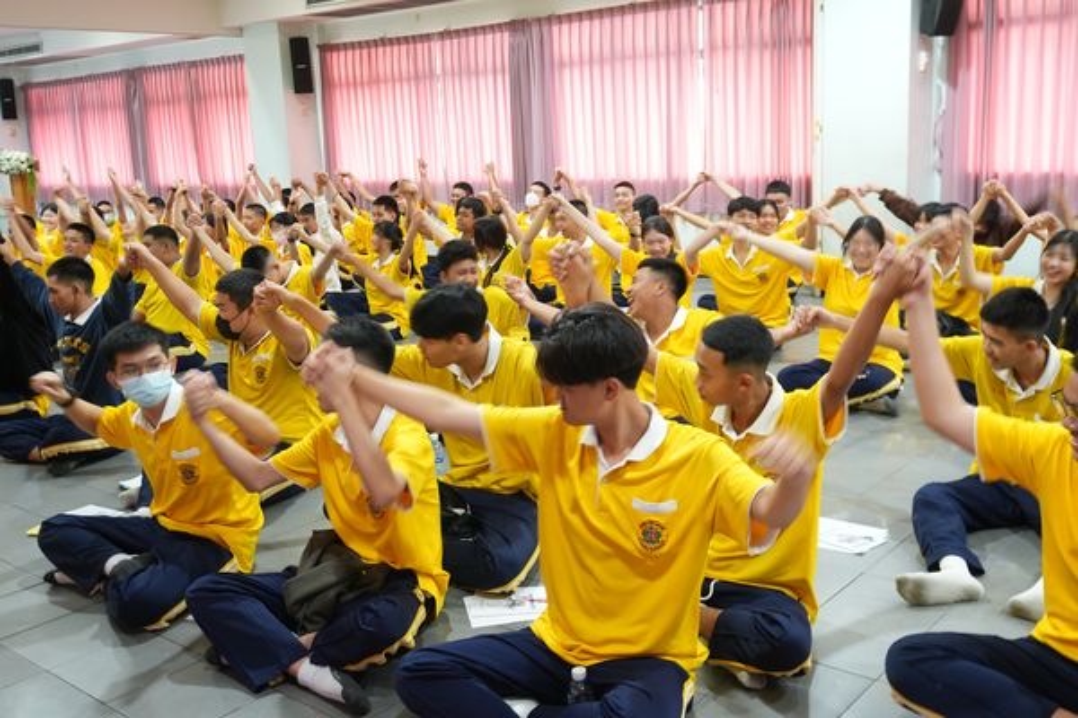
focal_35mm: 36
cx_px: 539
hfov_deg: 53.1
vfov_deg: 36.9
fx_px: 1078
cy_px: 359
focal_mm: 24
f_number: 4.5
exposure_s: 1/8
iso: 500
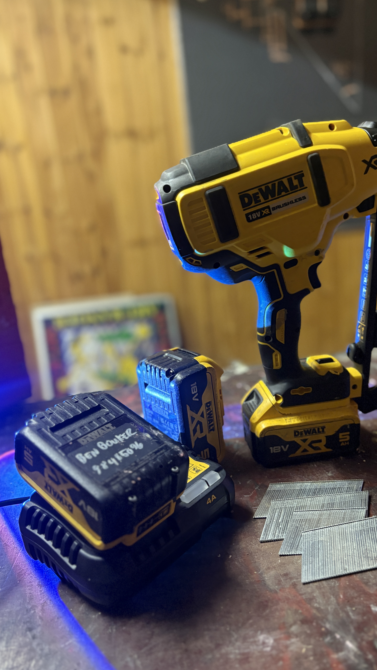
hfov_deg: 40.0
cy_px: 333
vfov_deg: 66.1
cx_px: 232
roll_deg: +3.6
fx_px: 515
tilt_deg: -17.3
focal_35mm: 29
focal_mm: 5.96
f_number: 1.6
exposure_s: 1/33
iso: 500
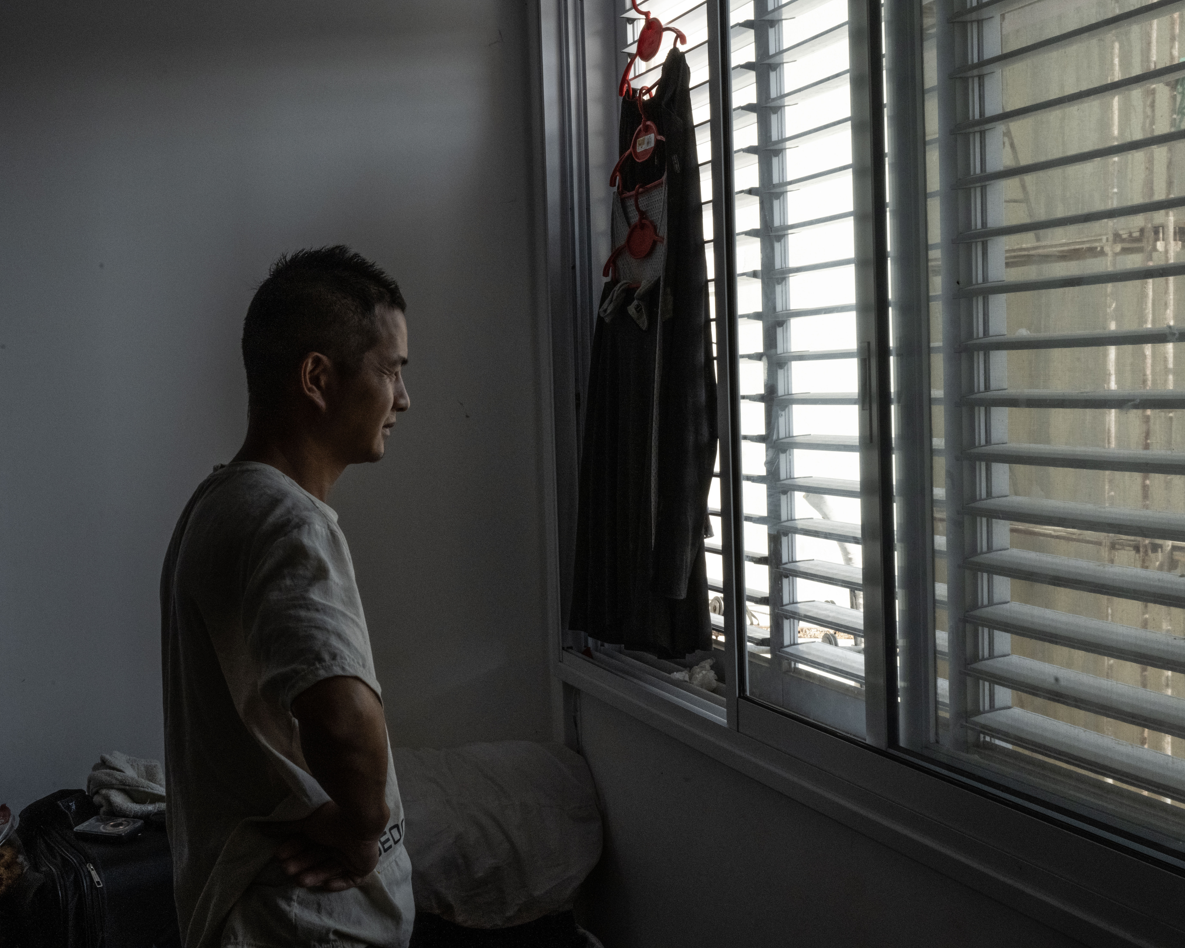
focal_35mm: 46
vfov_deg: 32.7
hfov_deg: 40.3
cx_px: 524
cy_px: 464
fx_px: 1613
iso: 1800
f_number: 22
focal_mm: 40
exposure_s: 1/200
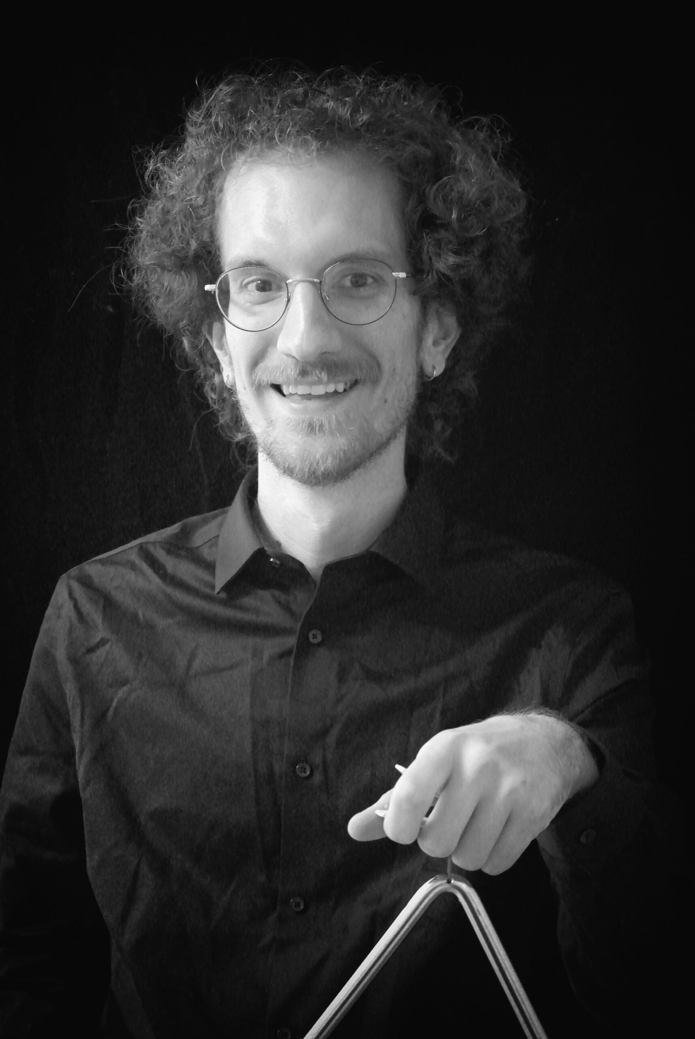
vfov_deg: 24.4
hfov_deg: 16.5
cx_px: 348
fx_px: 2396
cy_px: 520
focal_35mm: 83
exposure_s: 1/40
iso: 6400
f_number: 3.8
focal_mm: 30.9
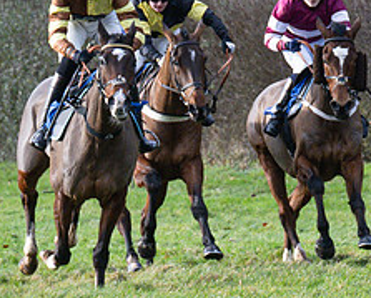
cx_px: 401
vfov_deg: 2.3
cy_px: 105
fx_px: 7278
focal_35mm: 662
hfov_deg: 2.9
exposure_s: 1/1250
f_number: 4
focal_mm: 84
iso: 400
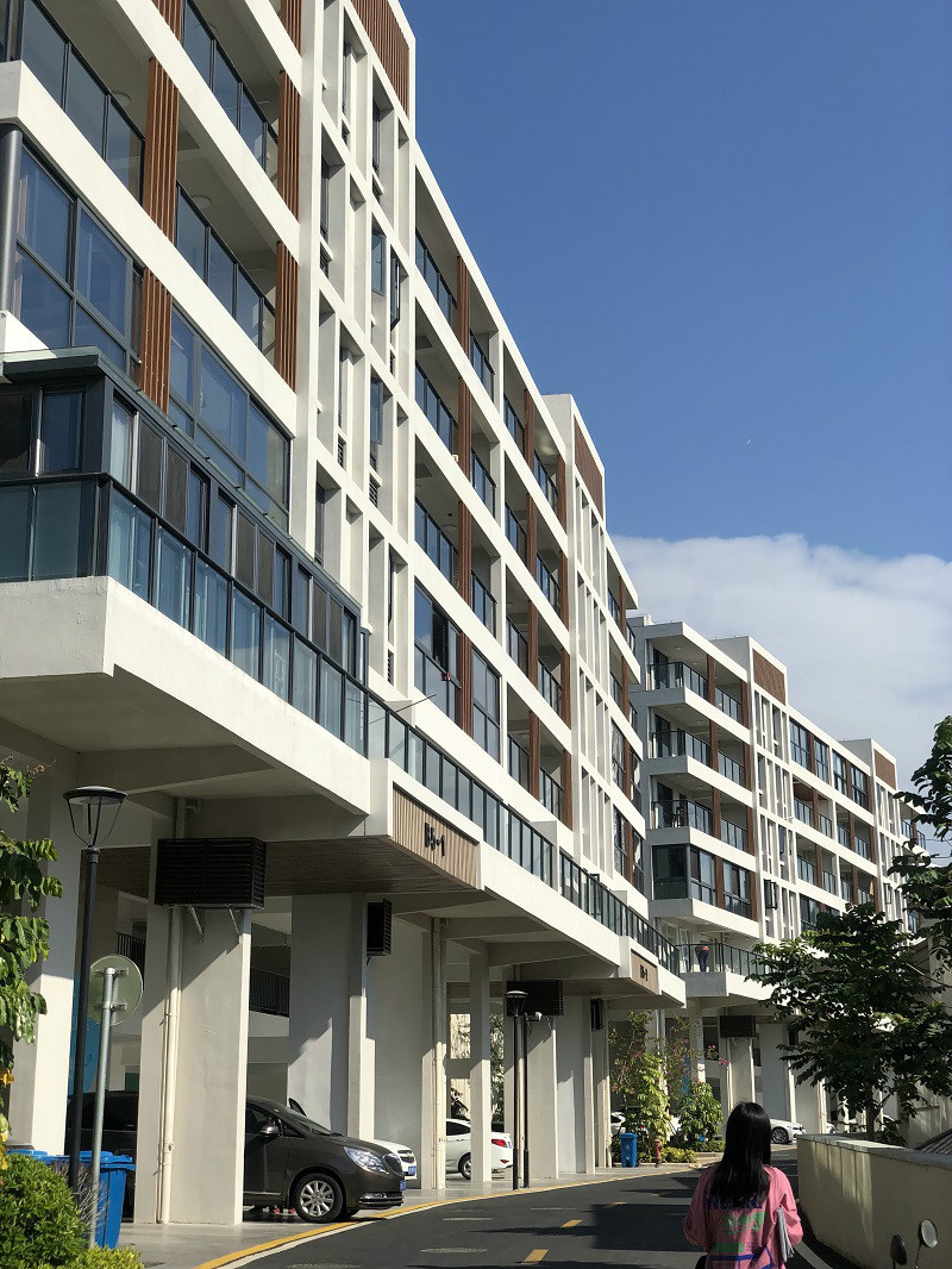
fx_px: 1906
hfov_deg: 28.0
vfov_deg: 36.8
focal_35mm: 52
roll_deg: +0.8
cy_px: 634
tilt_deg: +15.6
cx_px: 476
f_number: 2.4
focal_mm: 6
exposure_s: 1/1600
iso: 16
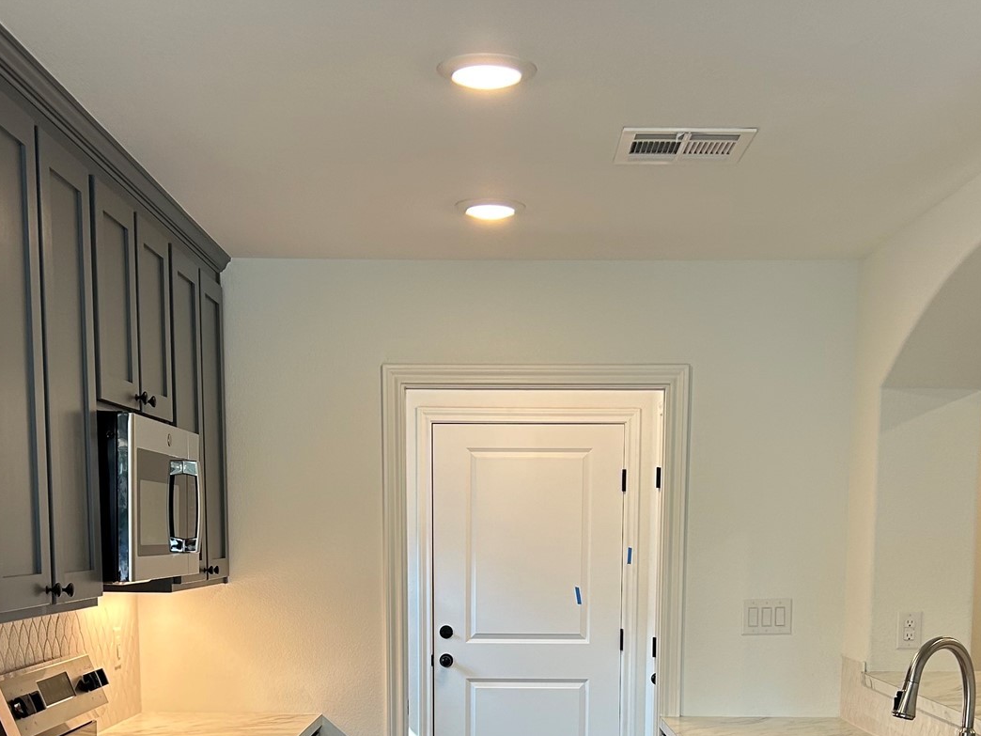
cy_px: 717
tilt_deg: -8.0
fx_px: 1445
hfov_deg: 37.5
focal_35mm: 51
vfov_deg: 27.1
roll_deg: -0.9
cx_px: 504
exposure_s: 1/120
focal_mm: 5.7
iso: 64
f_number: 1.5
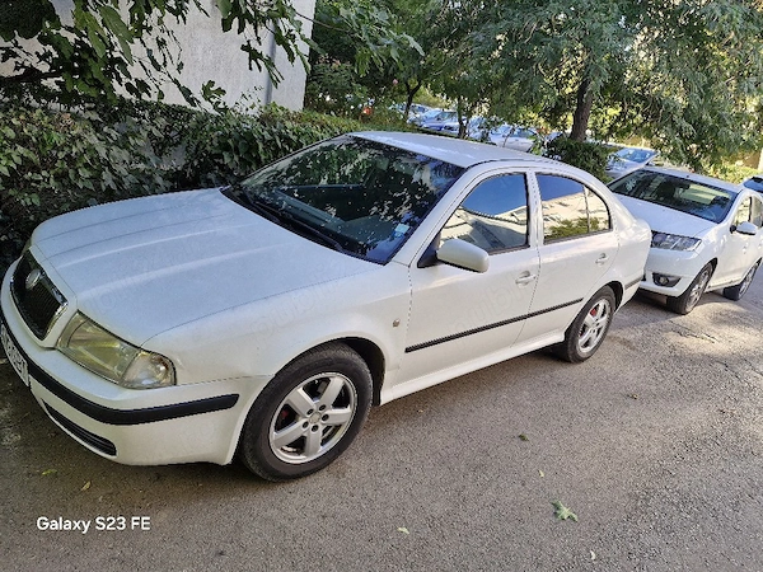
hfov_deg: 73.9
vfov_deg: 58.9
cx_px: 382
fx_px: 507
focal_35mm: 23
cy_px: 286
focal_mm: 5.54
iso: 50
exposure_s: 1/182
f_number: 1.8
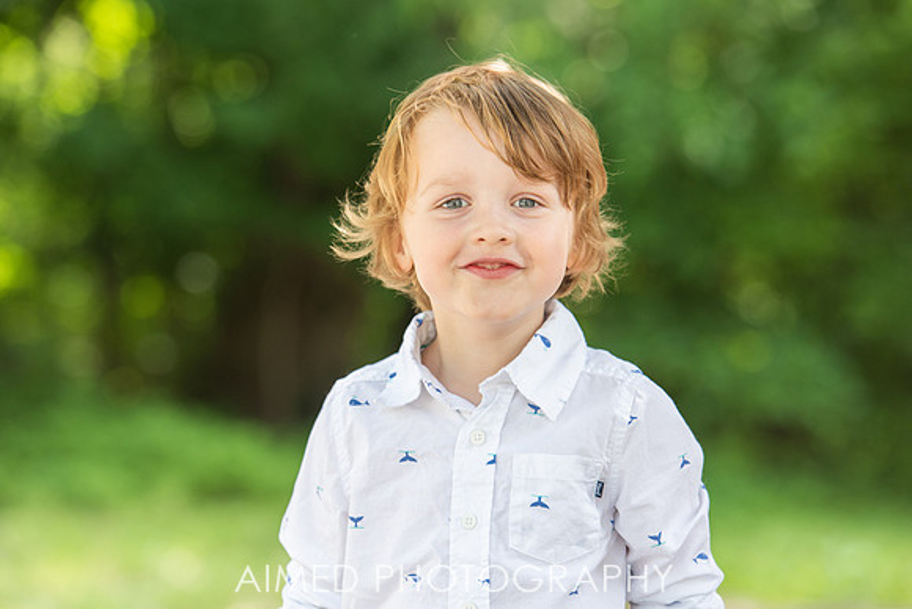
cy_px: 283
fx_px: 4070
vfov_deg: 8.6
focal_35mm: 161
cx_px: 407
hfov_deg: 12.8
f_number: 4.5
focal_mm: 145
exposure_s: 1/320
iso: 200
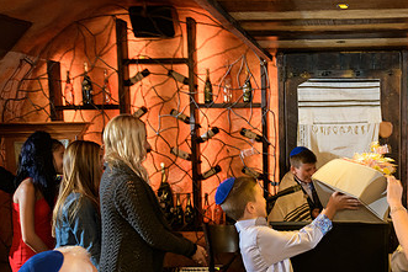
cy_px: 177
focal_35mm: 42
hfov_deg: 44.3
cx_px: 323
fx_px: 476
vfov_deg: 31.7
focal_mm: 24
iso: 1600
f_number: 3.2
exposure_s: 1/125
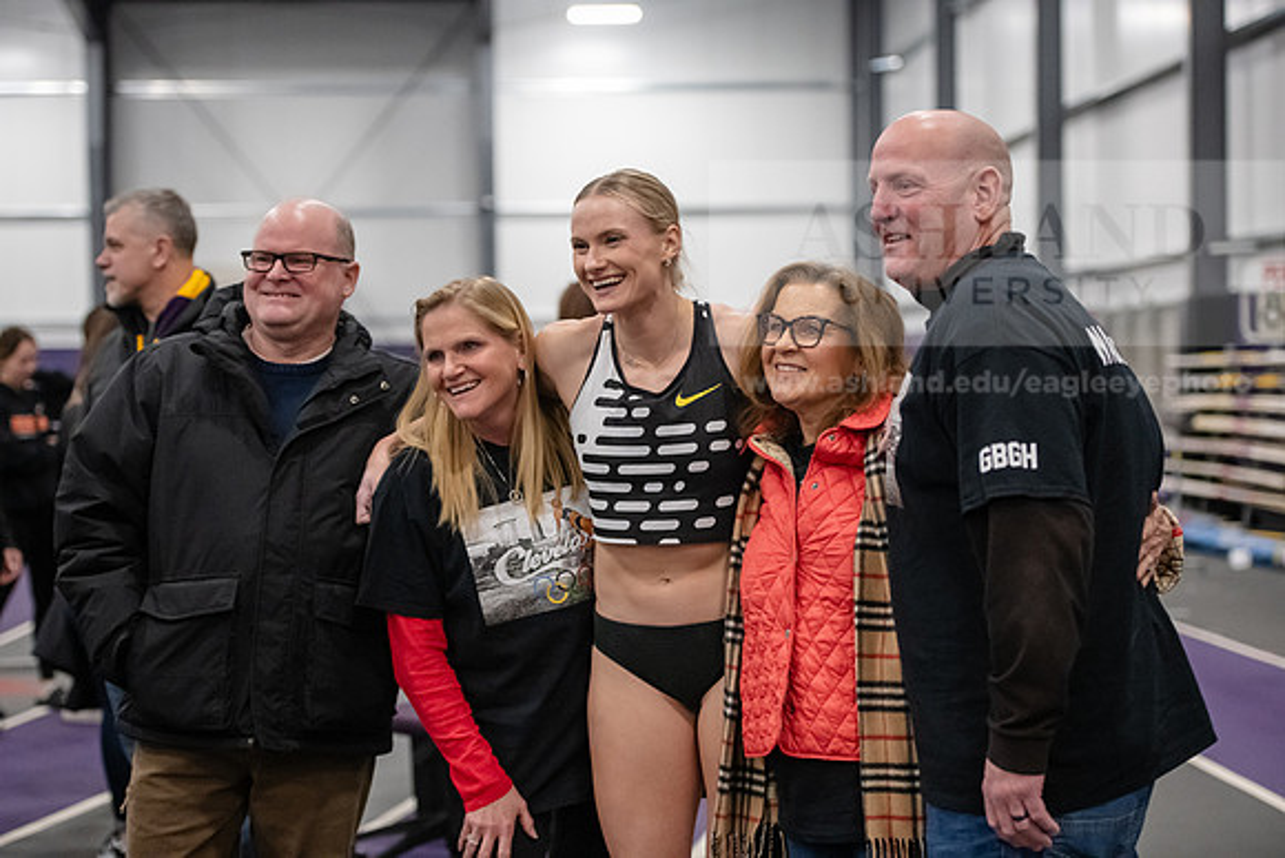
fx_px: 2785
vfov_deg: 17.5
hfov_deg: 26.0
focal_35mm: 78
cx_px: 642
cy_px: 429
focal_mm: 78
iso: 6400
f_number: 2.8
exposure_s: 1/500
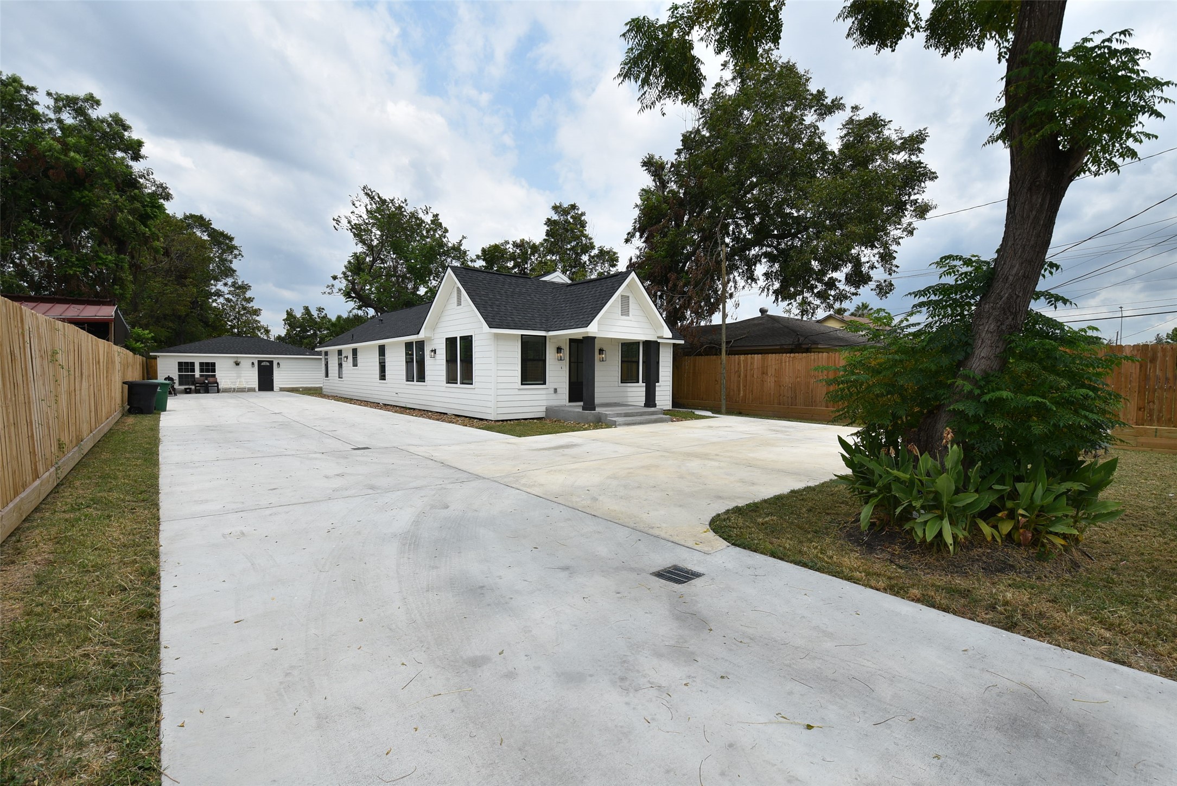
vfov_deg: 77.4
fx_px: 491
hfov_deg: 100.4
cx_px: 588
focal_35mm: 15
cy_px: 393
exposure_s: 1/500
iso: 180
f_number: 8
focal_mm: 10
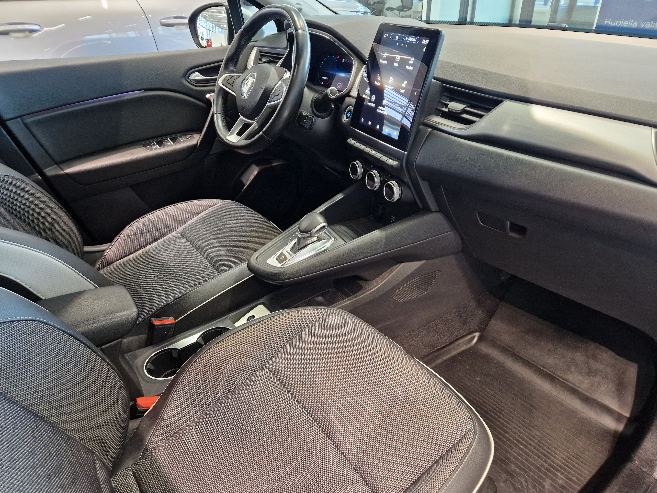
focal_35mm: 23
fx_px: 437
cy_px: 246
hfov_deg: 73.9
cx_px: 328
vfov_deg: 58.9
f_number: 1.8
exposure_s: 1/100
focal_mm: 5.4
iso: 400
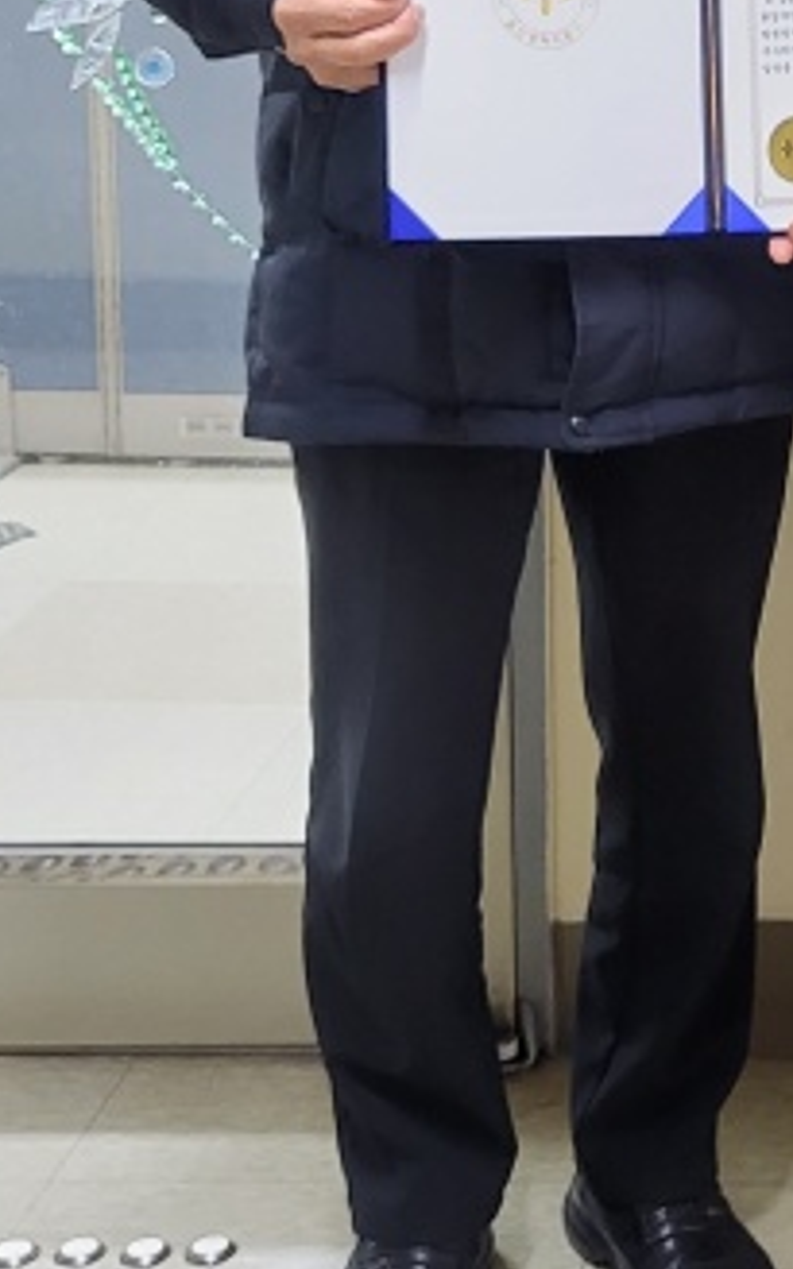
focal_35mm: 84
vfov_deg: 24.0
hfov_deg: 14.4
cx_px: 1226
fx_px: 2905
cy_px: 135
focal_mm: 4.25
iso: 400
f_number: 1.8
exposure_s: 1/40
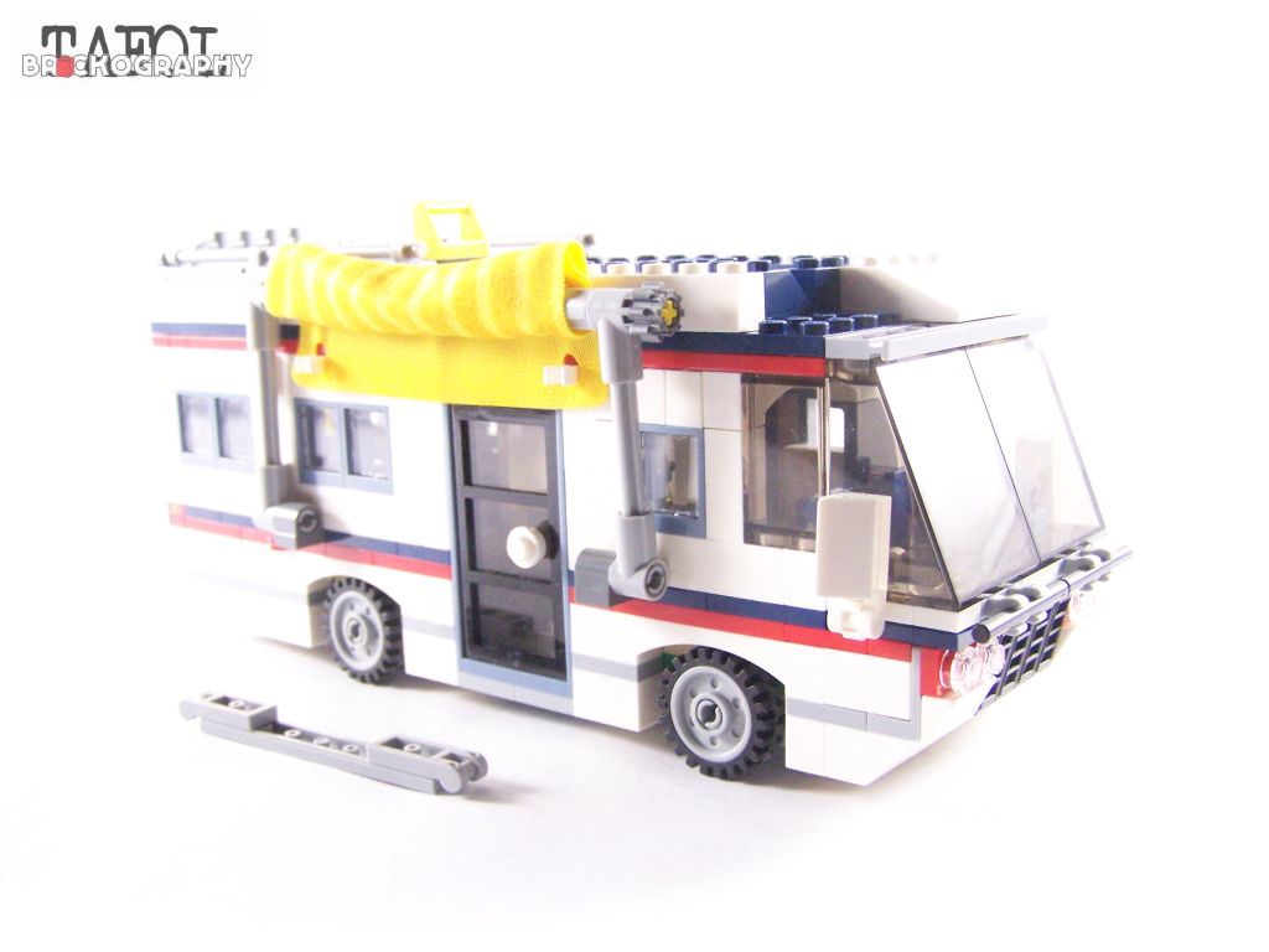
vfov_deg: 37.7
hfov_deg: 49.0
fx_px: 1393
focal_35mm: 38
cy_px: 476
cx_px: 634
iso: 400
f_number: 3.2
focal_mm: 6.3
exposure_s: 1/45
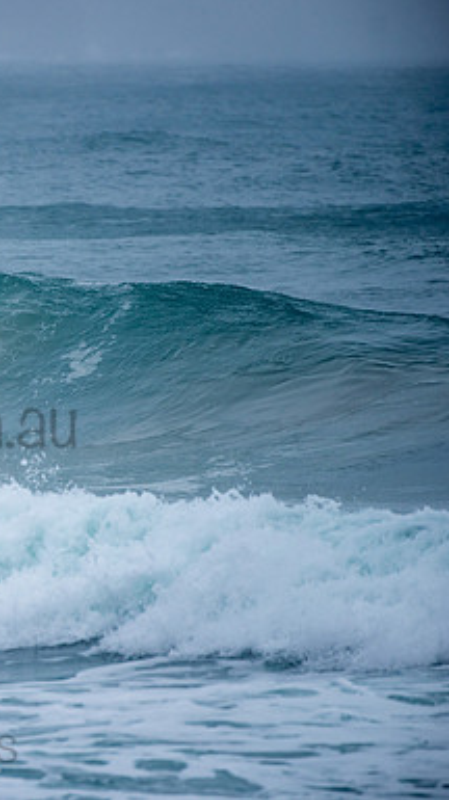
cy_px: 400
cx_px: -143
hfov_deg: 1.5
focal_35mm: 790
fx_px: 16754
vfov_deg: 2.7
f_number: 5.6
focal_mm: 500
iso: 200
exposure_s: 1/1000
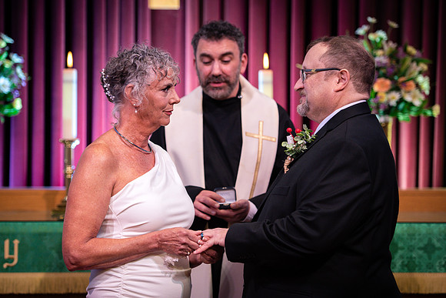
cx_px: 218
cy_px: 149
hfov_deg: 16.1
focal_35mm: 127
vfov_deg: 10.8
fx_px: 1574
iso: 800
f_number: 2.8
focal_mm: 116
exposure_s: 1/200
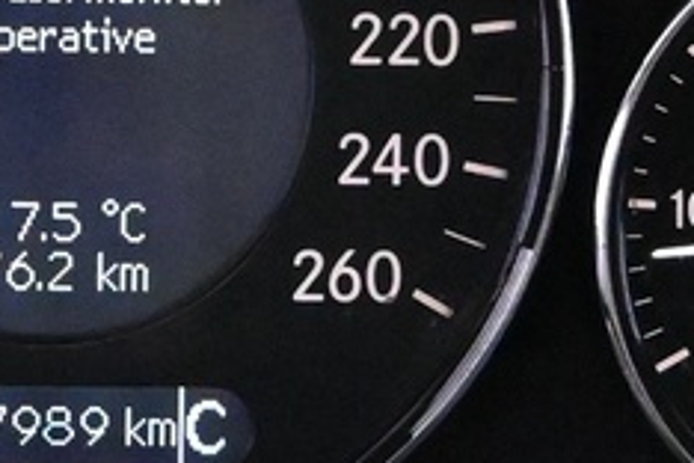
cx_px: 62
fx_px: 4313
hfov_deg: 9.2
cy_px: 175
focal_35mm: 224
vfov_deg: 6.1
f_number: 4
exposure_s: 1/100
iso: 10000
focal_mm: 21.5
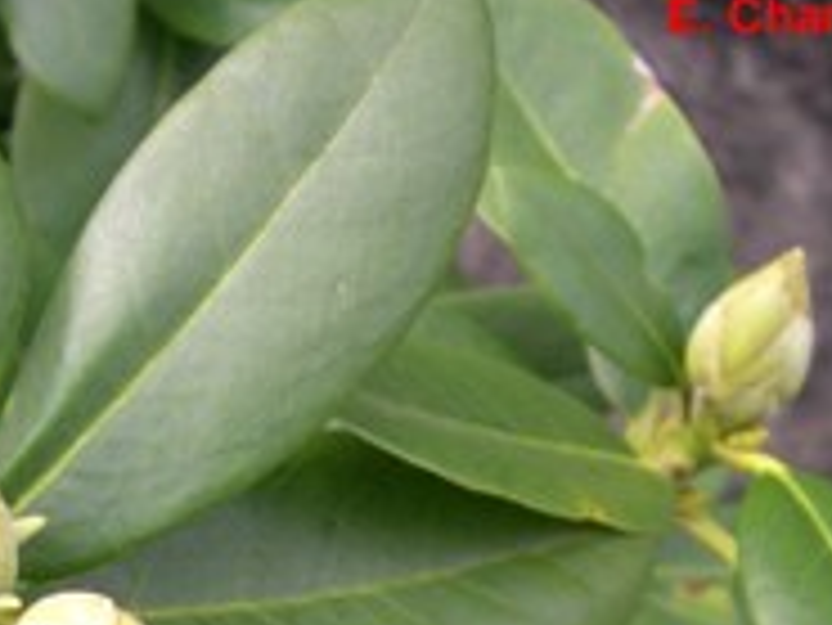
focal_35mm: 105
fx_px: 2525
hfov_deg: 18.5
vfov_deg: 13.7
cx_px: 157
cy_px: 778
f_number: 2.8
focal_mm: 8
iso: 100
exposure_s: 1/143
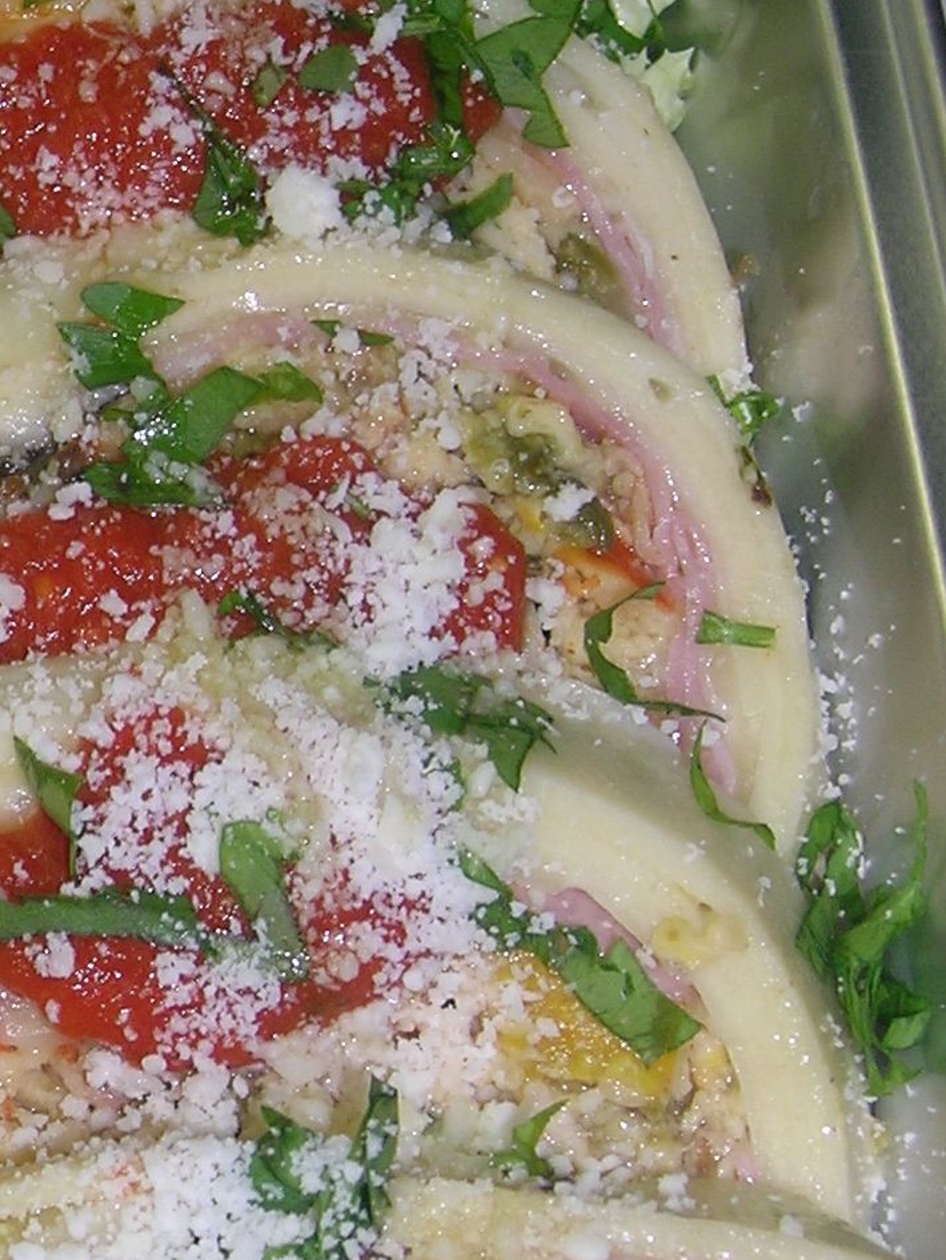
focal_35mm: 126
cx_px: -348
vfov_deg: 15.6
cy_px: 582
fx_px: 4589
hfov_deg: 11.4
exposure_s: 1/60.1
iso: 50
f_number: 3.3
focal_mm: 9.5
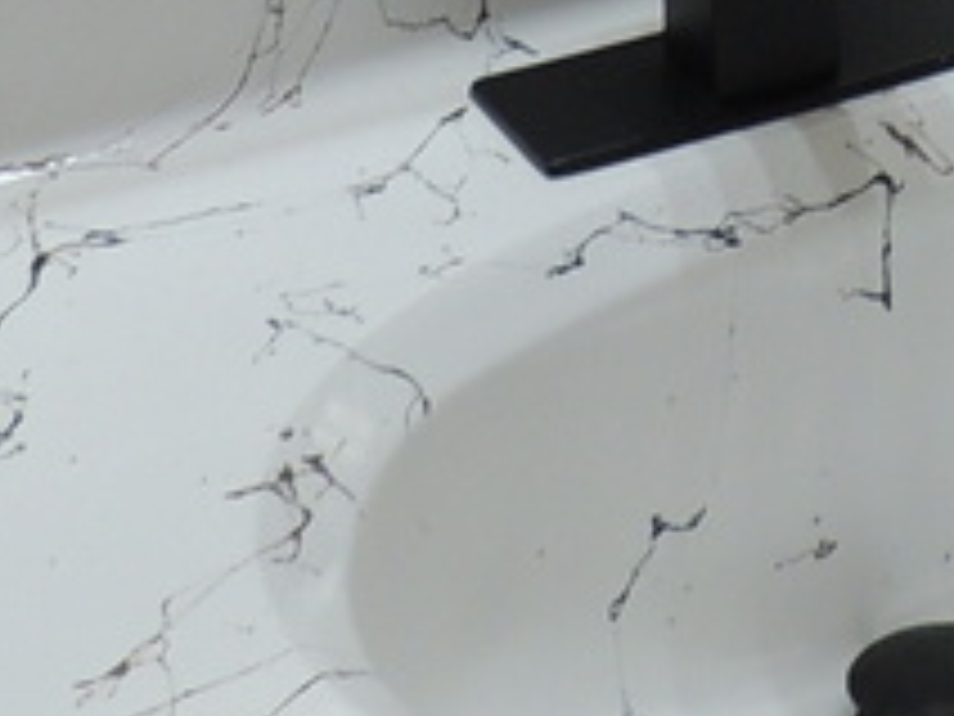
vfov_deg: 8.0
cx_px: 1413
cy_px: -1310
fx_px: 4492
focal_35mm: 163
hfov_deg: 11.6
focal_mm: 4.3
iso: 100
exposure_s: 1/80
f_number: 3
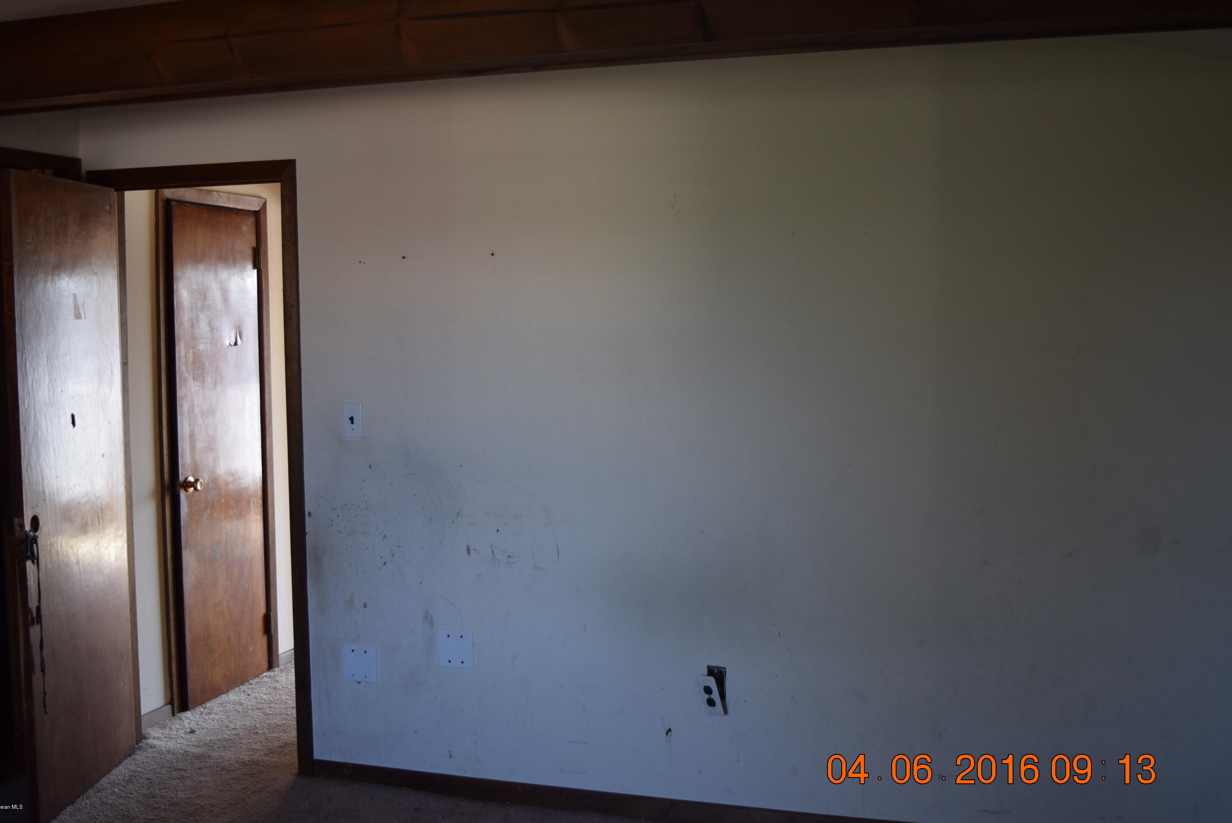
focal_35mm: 39
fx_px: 1336
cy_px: 389
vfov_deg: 34.3
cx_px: 614
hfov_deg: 49.5
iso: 400
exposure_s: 1/60
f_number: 4
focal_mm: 24
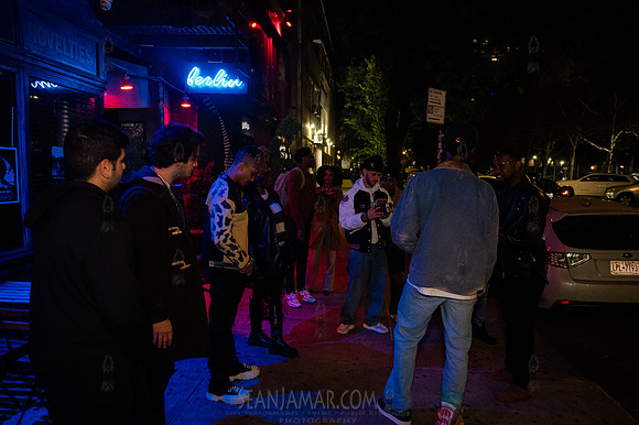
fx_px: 461
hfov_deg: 69.4
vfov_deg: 49.5
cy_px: 212
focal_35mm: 26
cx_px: 320
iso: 12800
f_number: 3.5
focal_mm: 26
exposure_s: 1/250
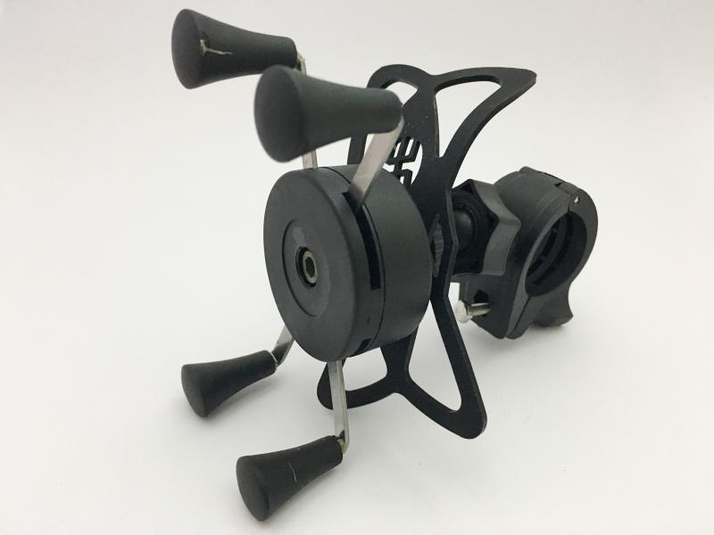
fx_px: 598
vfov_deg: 48.2
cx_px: 357
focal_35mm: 29
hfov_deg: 61.7
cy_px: 268
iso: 160
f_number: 2.2
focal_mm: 4.15
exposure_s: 1/30
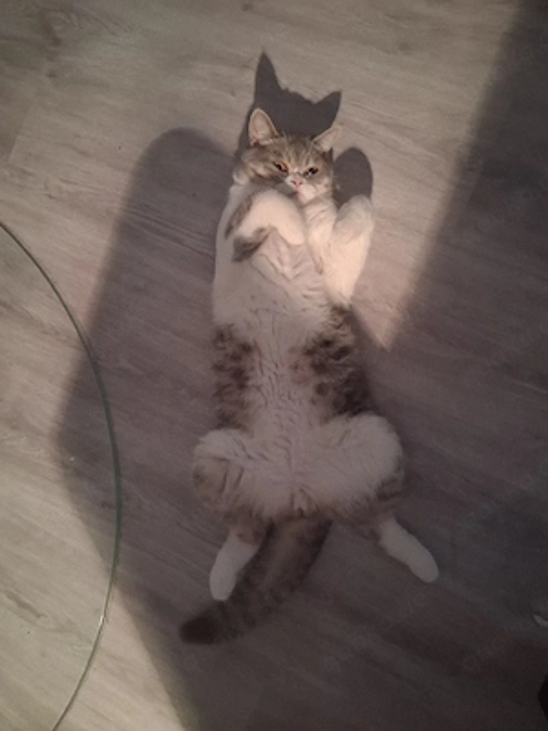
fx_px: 549
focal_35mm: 26
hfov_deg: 53.1
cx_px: 274
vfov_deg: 67.3
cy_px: 366
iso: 1250
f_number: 1.8
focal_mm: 3.98
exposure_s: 1/17
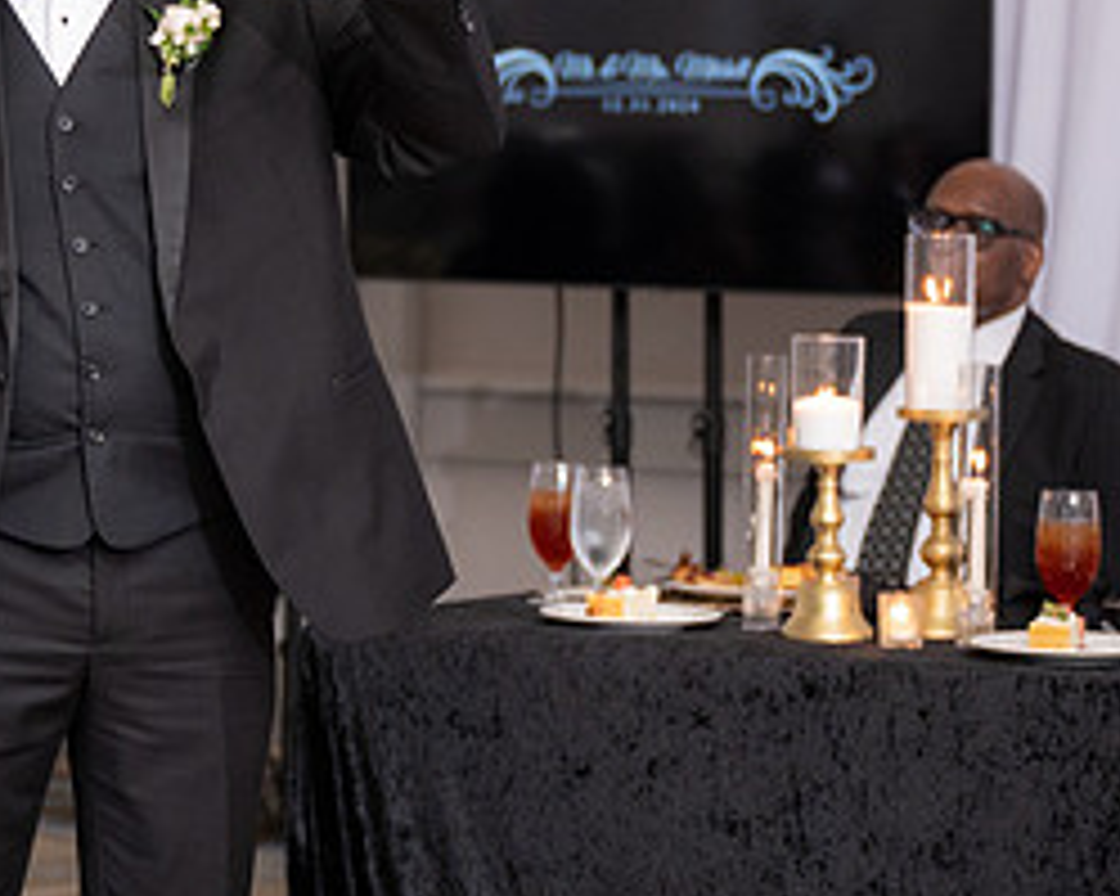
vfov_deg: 11.9
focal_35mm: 129
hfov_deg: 14.9
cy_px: 306
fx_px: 4274
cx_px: 378
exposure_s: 1/250
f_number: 2.8
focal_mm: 59
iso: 2500
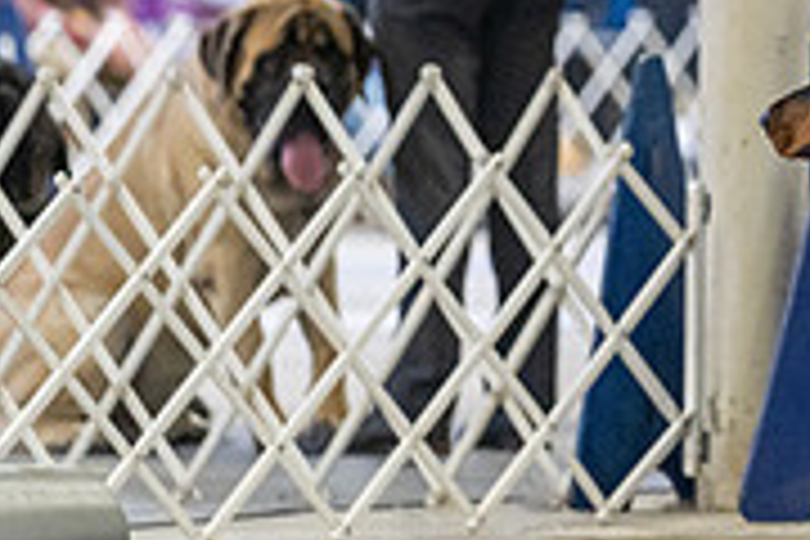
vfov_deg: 2.4
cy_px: 2
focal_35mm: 567
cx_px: 972
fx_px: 12757
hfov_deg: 3.6
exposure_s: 1/320
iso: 6400
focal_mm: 176
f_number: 3.5
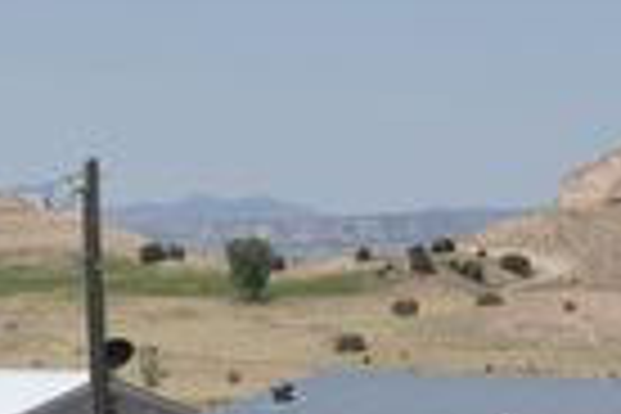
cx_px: 414
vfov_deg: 6.2
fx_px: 3812
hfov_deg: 9.3
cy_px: 284
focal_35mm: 221
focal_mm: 38
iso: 320
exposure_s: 1/1000
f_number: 9
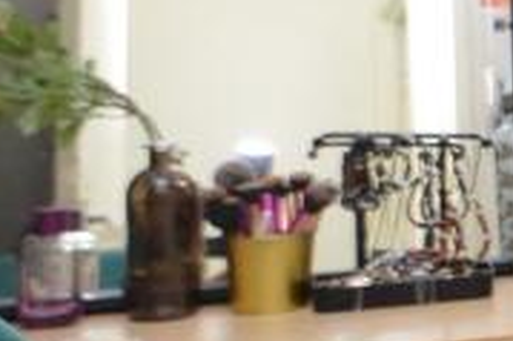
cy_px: 100
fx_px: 1224
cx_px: 1144
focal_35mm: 86
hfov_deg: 15.8
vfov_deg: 15.8
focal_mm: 10
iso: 720
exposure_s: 1/60
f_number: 4
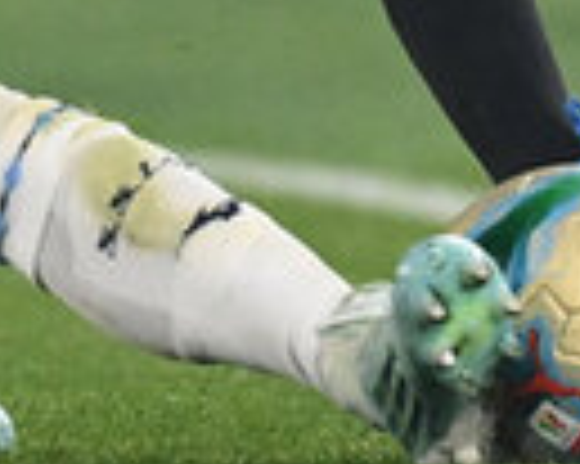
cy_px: -739
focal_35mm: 2988
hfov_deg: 0.6
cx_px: -328
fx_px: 51253
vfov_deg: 0.5
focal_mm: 400
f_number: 3.2
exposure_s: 1/2000
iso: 1600
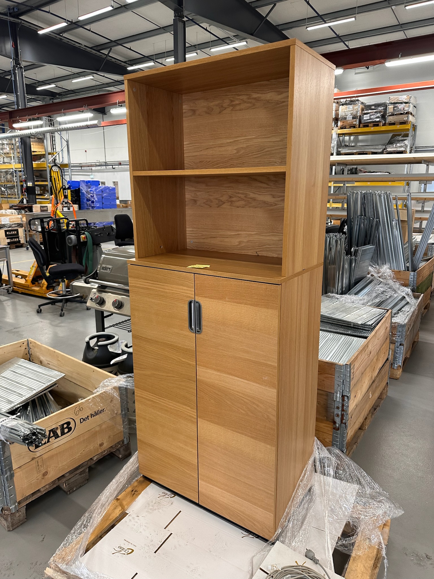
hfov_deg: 56.8
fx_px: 401
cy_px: 290
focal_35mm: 24
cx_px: 217
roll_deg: +0.0
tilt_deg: -14.4
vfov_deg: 71.6
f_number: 1.78
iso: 160
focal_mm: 6.86
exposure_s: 1/100
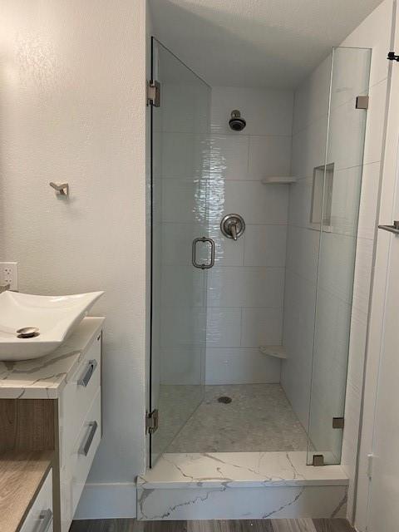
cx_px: 200
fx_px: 400
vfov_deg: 67.3
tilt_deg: -7.7
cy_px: 266
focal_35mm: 26
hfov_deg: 53.1
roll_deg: -1.3
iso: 80
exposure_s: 1/60
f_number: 1.8
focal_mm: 4.25
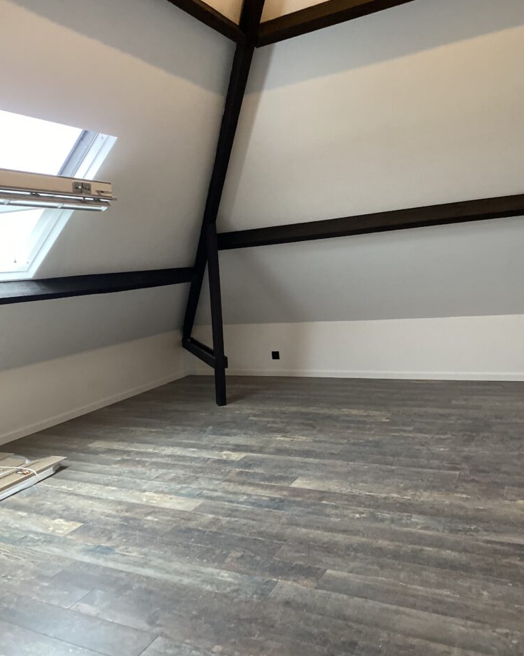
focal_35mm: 28
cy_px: 330
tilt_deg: -4.9
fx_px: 543
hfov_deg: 51.5
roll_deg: +5.2
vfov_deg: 62.2
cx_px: 268
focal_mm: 4.25
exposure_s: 1/40
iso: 500
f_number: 1.8
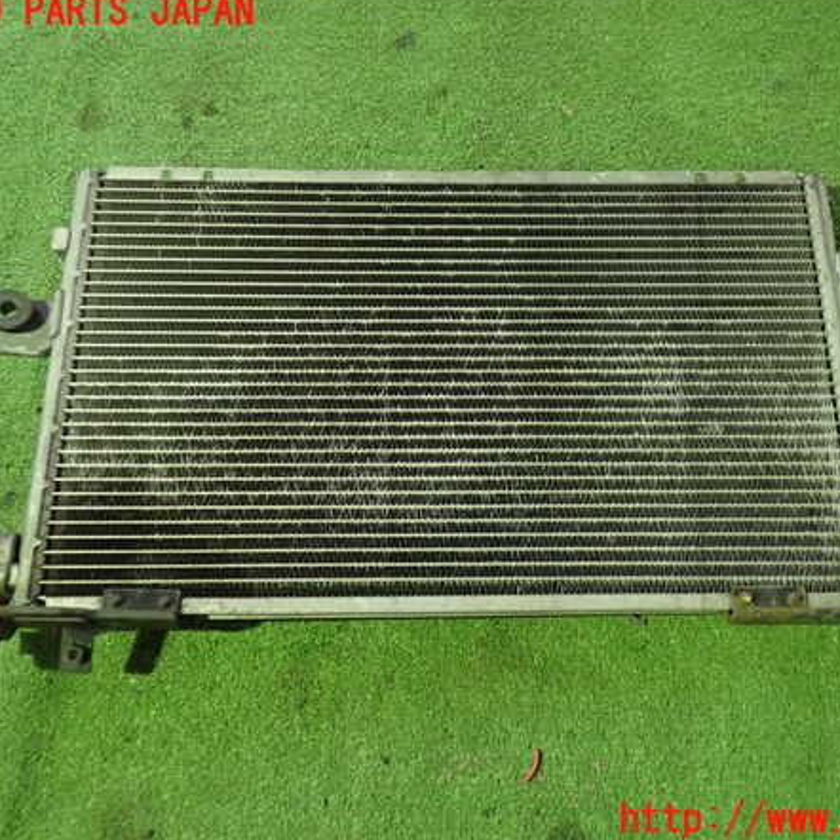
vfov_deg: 46.0
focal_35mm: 36
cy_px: 416
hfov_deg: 45.9
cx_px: 479
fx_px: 988
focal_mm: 5.4
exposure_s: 1/30
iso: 800
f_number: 2.3
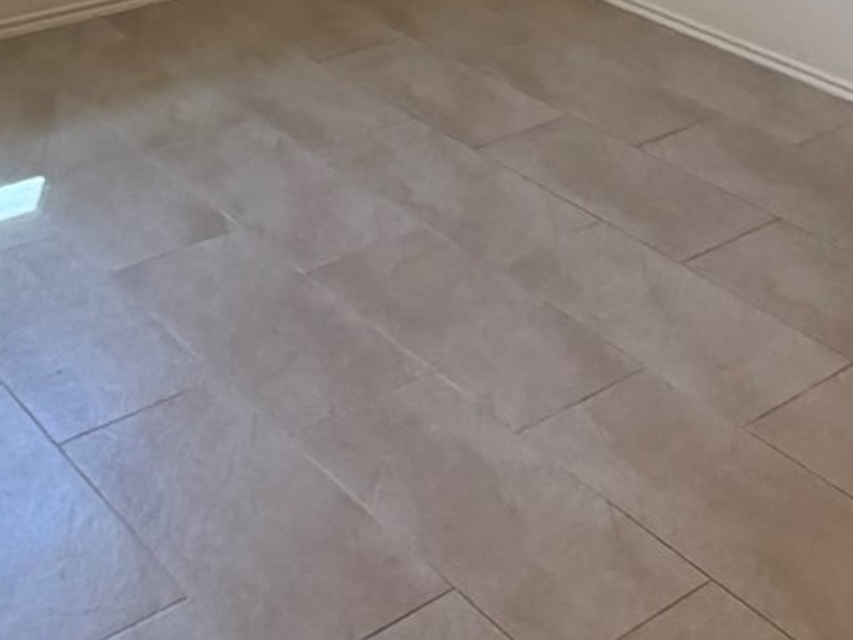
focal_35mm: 65
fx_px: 1602
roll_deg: +0.0
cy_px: -489
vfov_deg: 18.2
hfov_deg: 29.8
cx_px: 377
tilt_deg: -1.3
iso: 125
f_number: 2.2
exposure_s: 1/120
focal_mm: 2.22
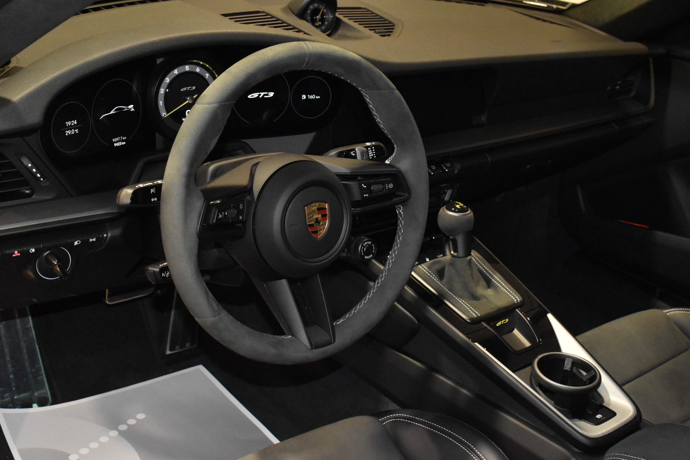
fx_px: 862
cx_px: 345
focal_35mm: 45
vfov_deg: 29.9
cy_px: 230
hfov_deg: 43.6
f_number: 8
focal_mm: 30
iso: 6400
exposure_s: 1/60
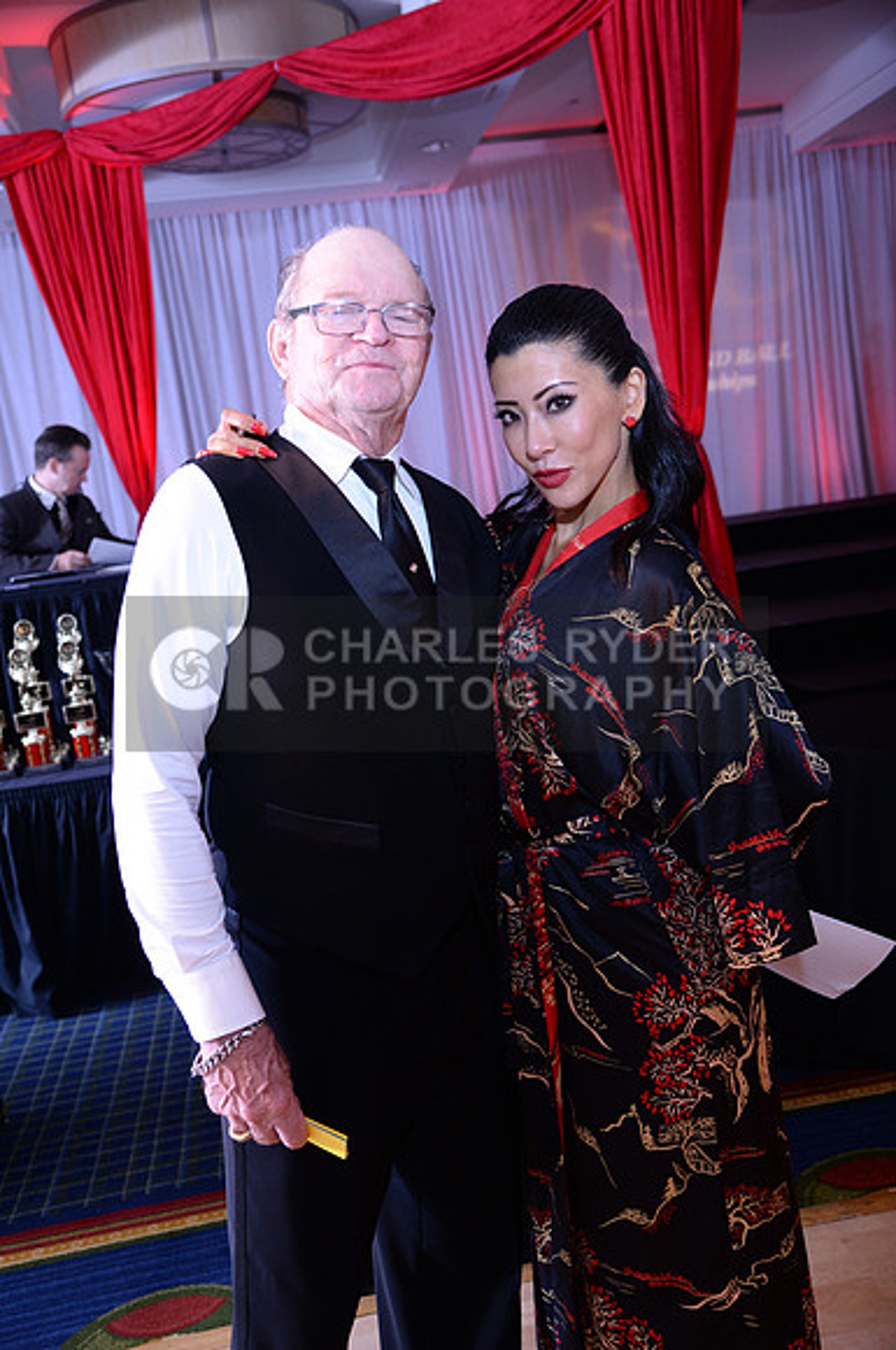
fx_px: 1310
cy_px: 675
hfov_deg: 37.7
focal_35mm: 35
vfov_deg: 54.5
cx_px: 448
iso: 1250
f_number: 4.5
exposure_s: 1/250
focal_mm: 35
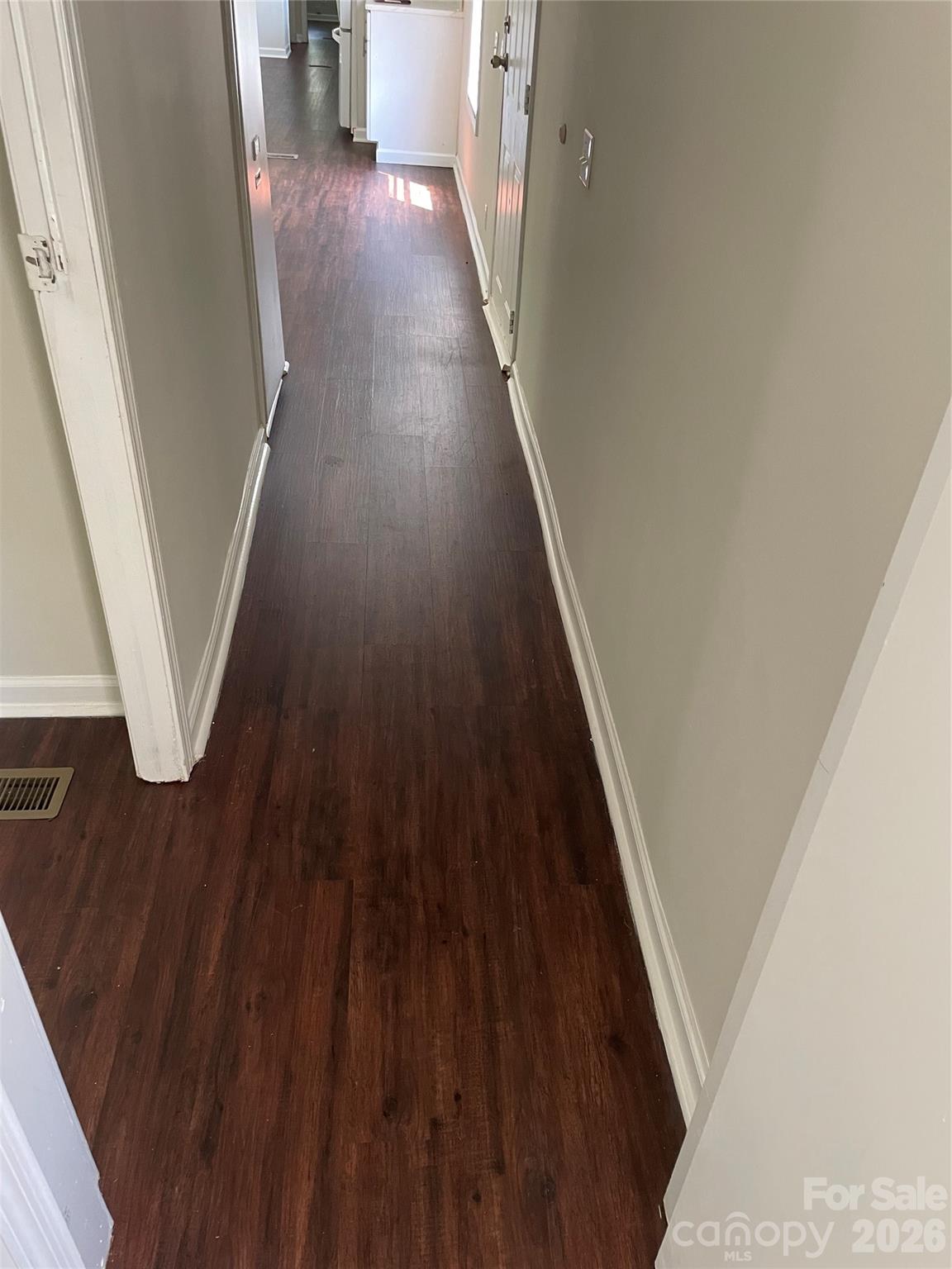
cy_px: 634
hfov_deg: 53.1
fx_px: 953
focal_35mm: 26
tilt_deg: -34.1
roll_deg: -5.2
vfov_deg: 67.3
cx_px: 476
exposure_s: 1/60
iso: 200
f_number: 1.6
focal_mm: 4.2
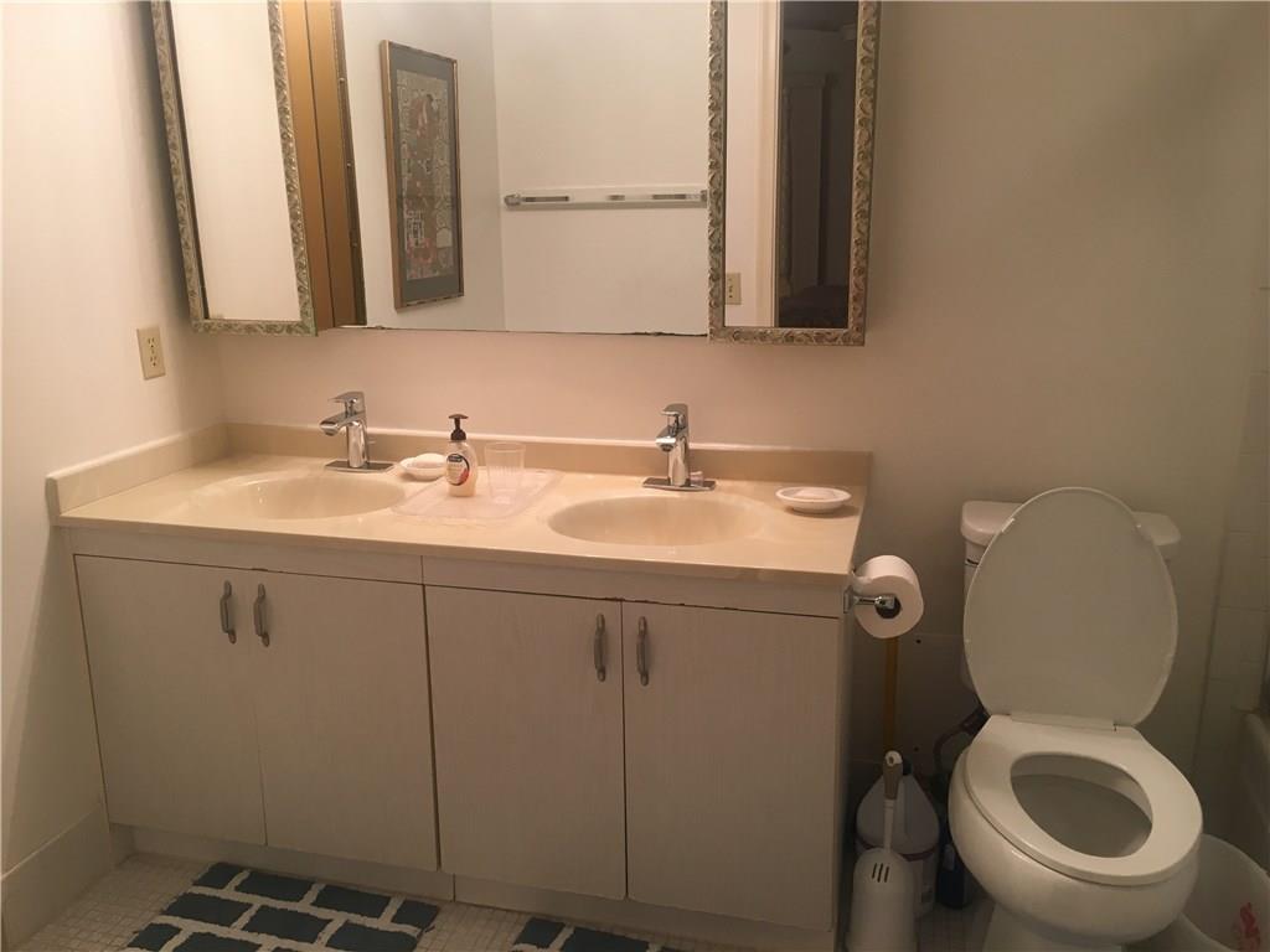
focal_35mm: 29
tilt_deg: -14.1
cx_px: 635
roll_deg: +0.4
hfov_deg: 61.7
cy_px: 476
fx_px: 1064
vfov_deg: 48.2
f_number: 2.2
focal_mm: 4.15
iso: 50
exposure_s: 1/30
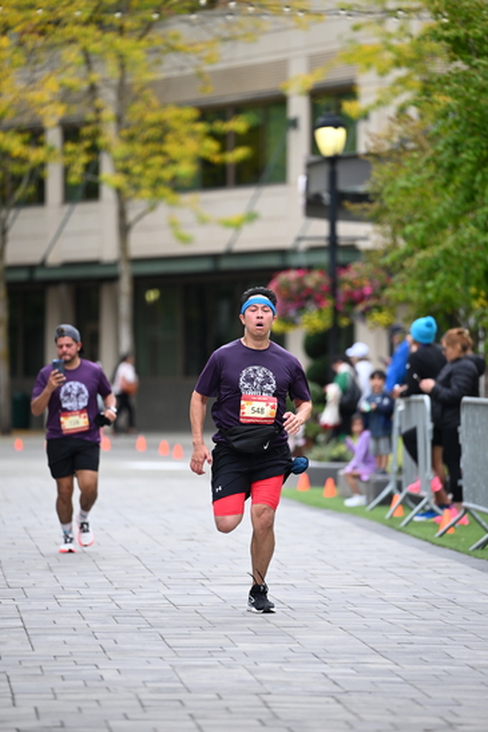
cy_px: 367
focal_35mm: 201
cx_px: 244
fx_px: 4084
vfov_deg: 10.2
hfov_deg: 6.8
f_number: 2.8
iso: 640
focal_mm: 200
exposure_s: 1/2000
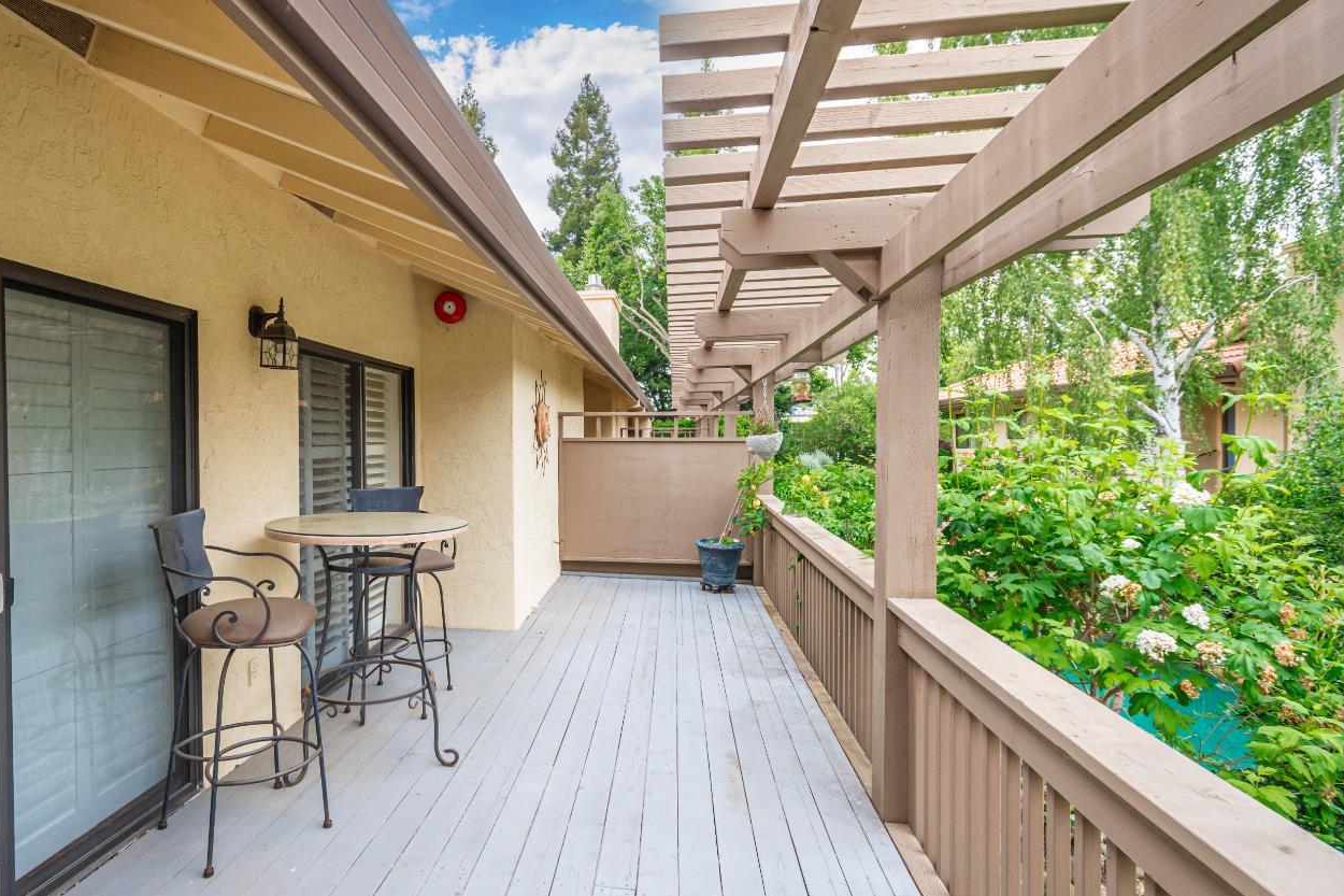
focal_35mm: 18
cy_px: 435
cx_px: 560
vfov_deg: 67.4
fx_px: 672
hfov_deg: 89.2
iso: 200
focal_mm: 10
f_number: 6.3
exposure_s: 1/250
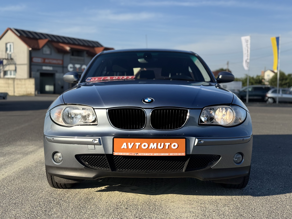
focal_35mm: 48
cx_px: 146
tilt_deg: -2.7
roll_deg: -1.5
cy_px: 110
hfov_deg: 39.7
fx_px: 405
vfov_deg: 30.3
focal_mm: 6.76
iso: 64
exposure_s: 1/3257
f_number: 1.78
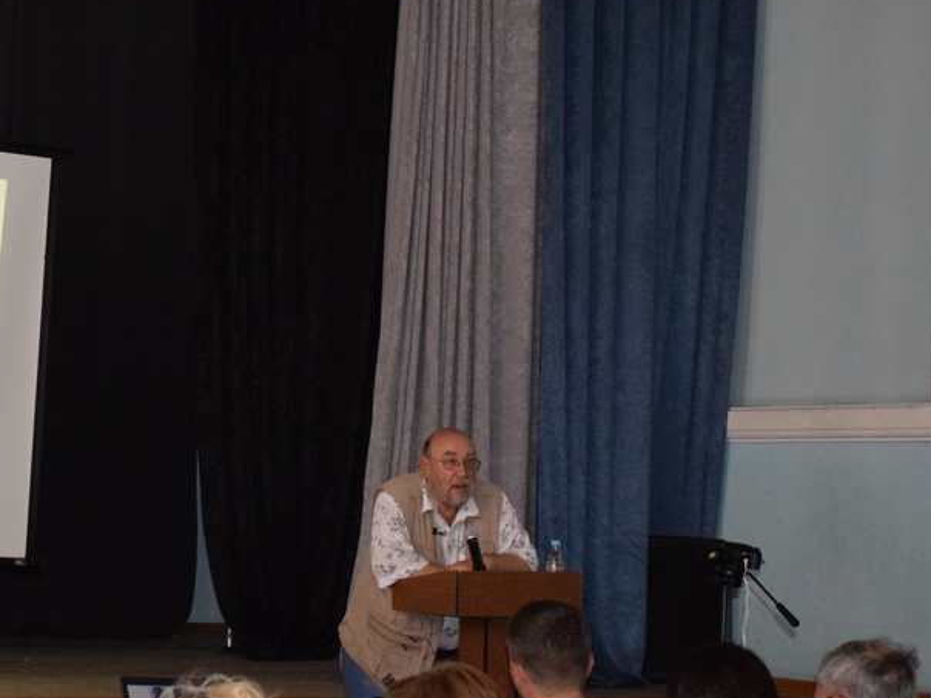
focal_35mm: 88
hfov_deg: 22.1
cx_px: 247
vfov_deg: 16.8
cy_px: 327
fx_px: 2367
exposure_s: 1/200
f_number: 5
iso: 3200
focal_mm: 32
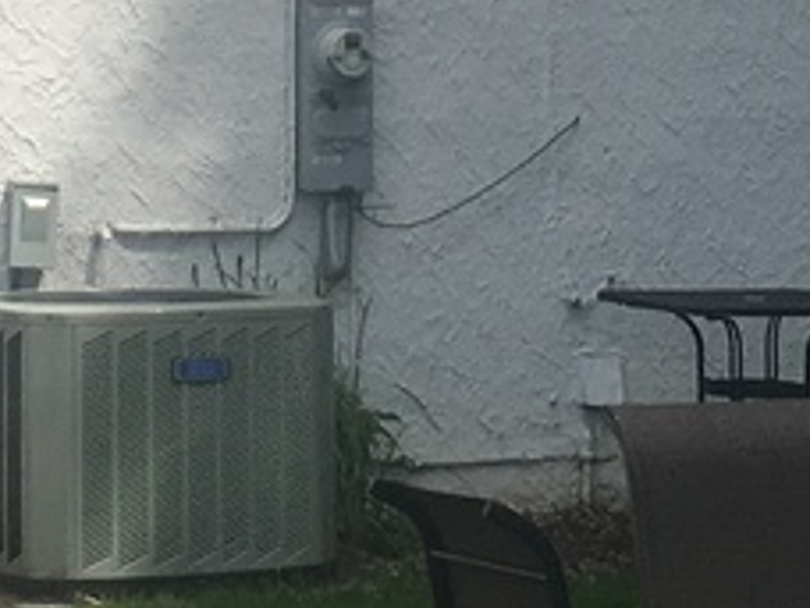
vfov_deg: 7.7
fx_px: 4282
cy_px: -697
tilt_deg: +9.6
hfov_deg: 10.8
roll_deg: +1.5
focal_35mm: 183
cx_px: 199
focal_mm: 4.15
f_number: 2.2
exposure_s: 1/1508
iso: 25
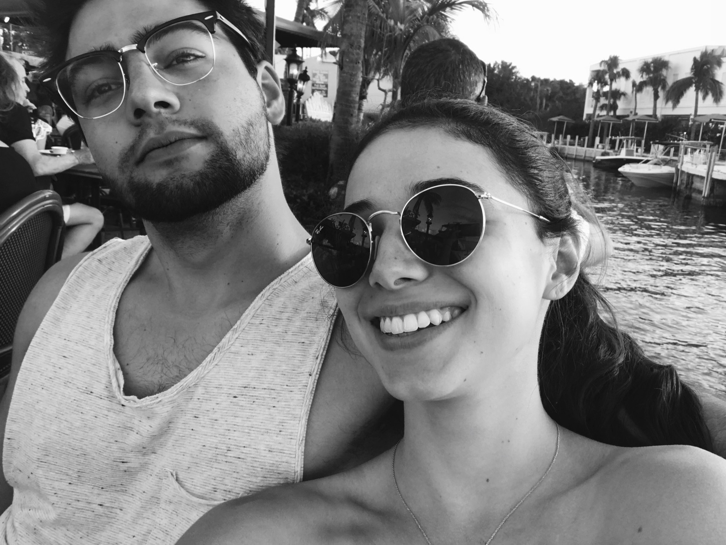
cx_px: 363
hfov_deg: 56.8
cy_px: 272
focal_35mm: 32
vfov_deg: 44.2
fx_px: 672
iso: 32
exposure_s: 1/120
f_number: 2.2
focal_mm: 2.87
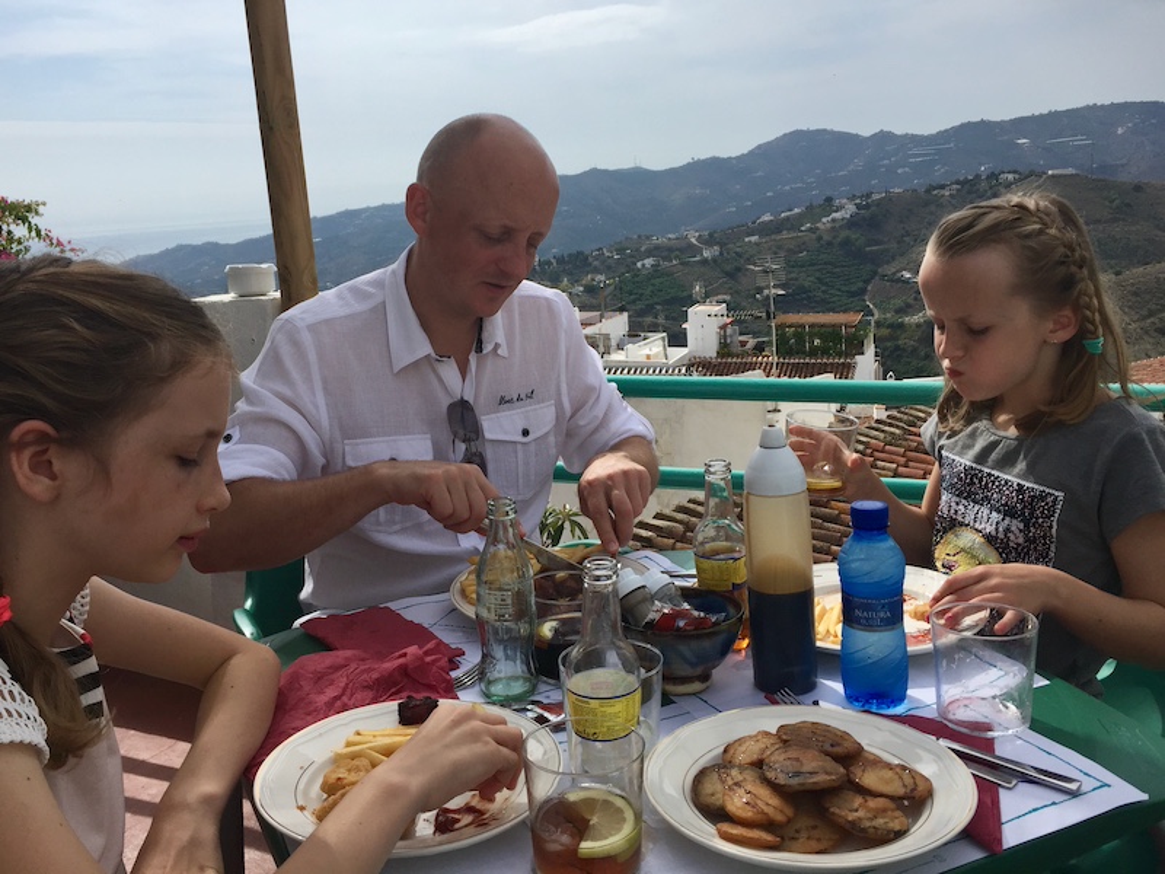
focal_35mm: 29
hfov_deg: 61.7
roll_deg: +4.3
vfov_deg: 48.2
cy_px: 437
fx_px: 976
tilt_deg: -11.2
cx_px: 582
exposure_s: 1/3597
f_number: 2.2
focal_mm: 4.15
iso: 32
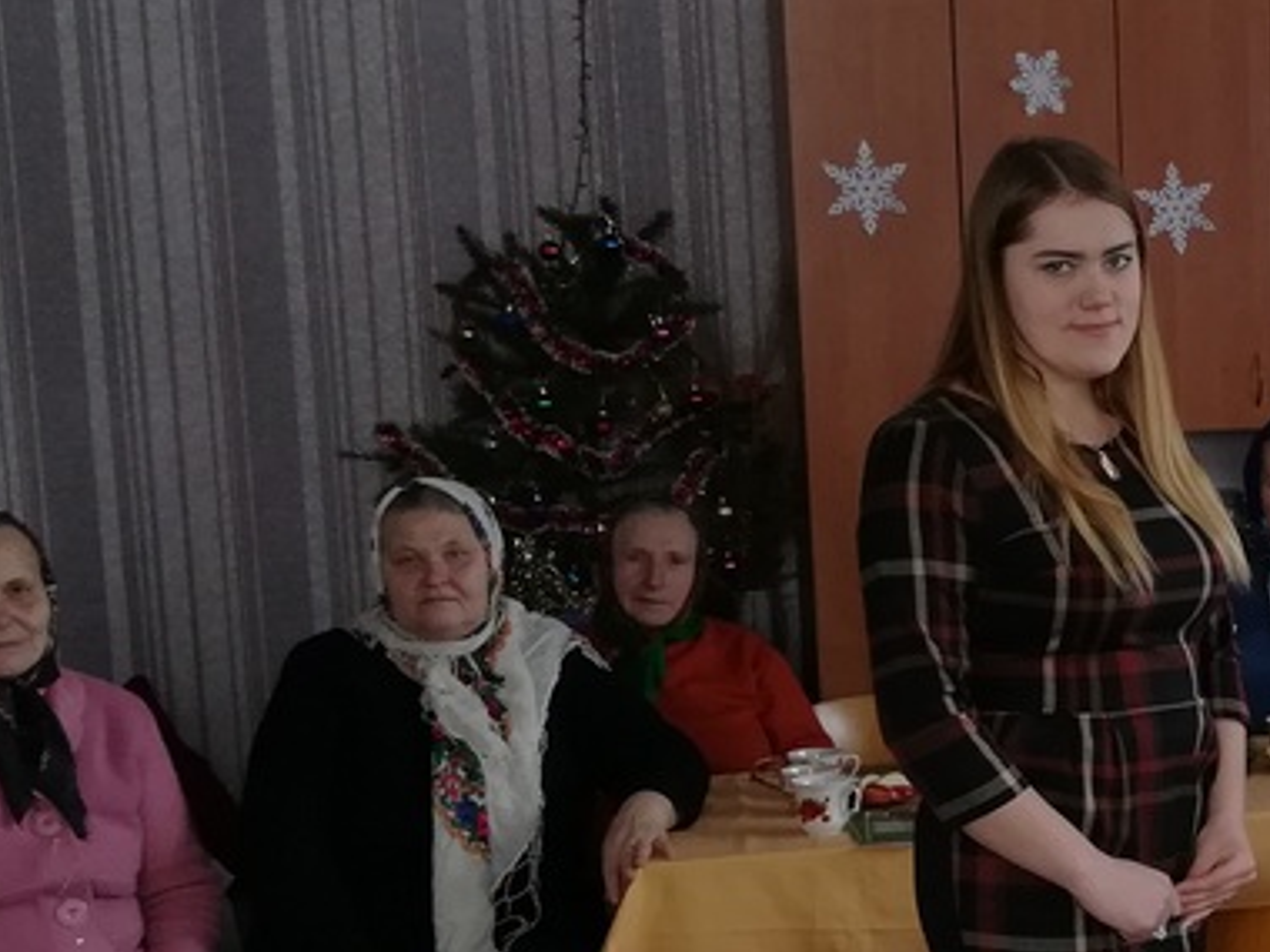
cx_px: 1474
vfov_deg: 20.9
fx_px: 2568
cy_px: 635
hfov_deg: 25.3
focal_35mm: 70
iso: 160
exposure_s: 1/33.3
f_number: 2.2
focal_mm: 3.83
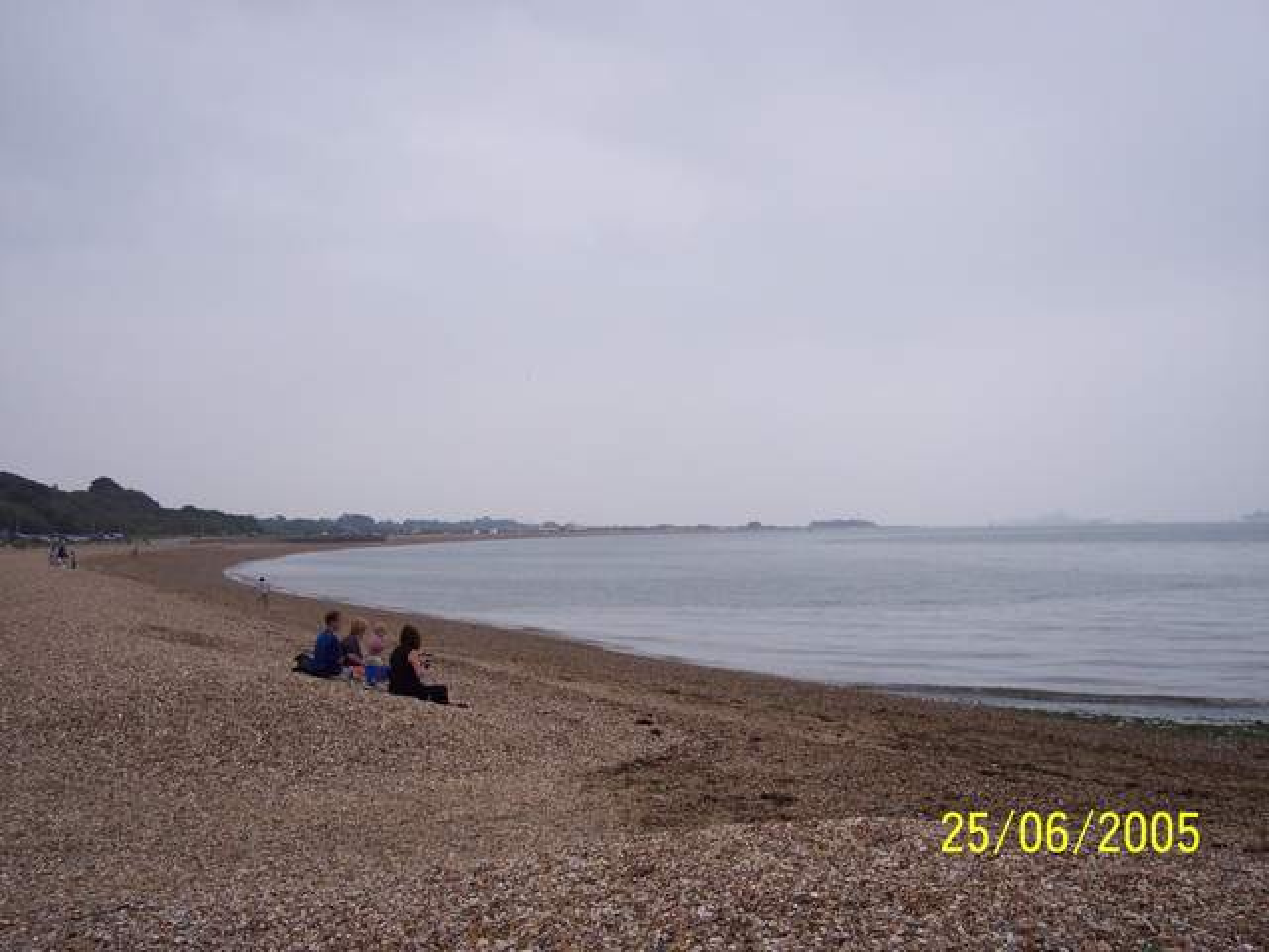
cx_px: 634
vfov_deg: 37.7
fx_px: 1393
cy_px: 476
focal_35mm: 38
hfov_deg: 49.0
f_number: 2.8
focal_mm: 8
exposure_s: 1/500
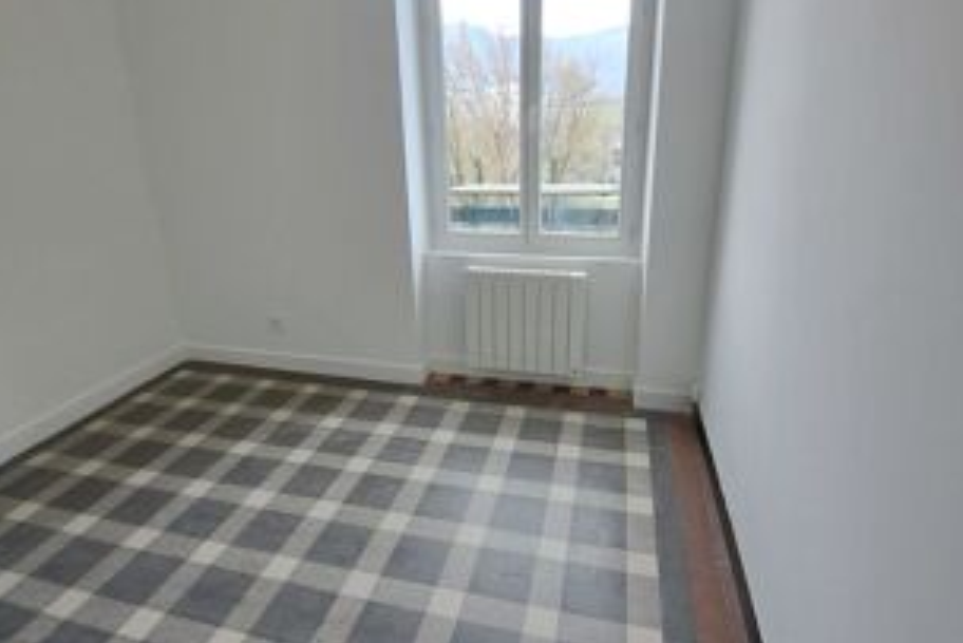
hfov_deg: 86.9
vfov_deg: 64.6
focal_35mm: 19
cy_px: 312
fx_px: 508
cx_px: 469
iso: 50
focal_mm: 1.74
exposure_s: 1/50
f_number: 2.2
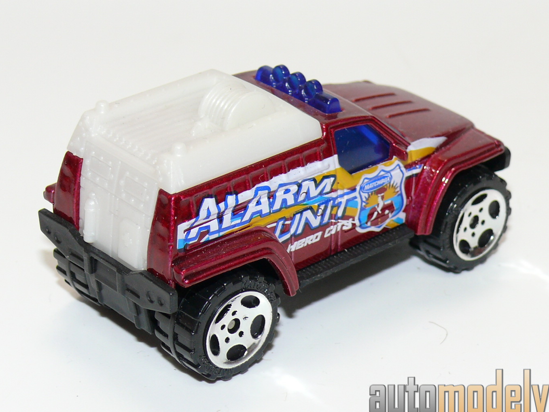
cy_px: 188
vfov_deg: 13.2
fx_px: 1776
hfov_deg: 17.6
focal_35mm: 112
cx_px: 276
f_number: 4
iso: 100
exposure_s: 1/30
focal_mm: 12.9
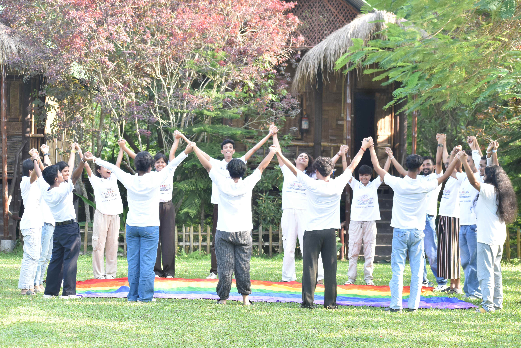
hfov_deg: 19.5
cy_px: 174
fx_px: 1519
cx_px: 260
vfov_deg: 13.0
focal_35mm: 105
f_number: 6.3
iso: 800
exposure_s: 1/250
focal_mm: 70
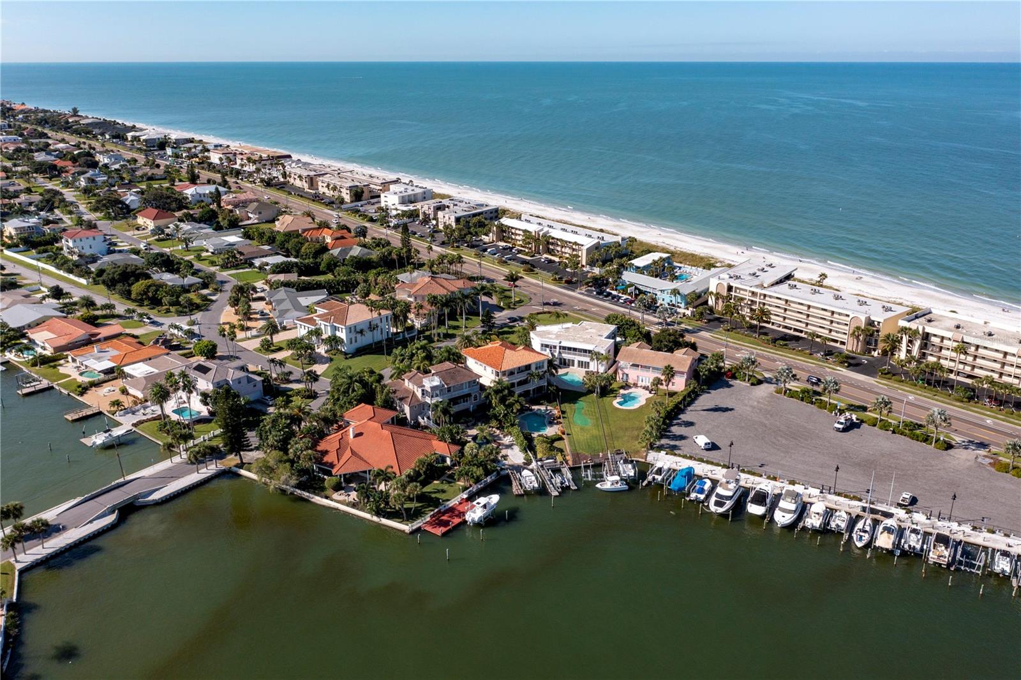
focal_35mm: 28
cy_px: 340
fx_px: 794
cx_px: 510
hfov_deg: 65.5
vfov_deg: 46.4
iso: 100
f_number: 4.5
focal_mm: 10.26
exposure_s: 1/160
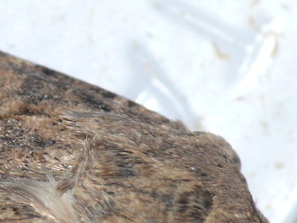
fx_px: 7736
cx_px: -77
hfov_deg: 2.2
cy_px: 166
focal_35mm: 901
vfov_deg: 1.7
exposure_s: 1/30
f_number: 8
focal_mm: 70.2
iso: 200
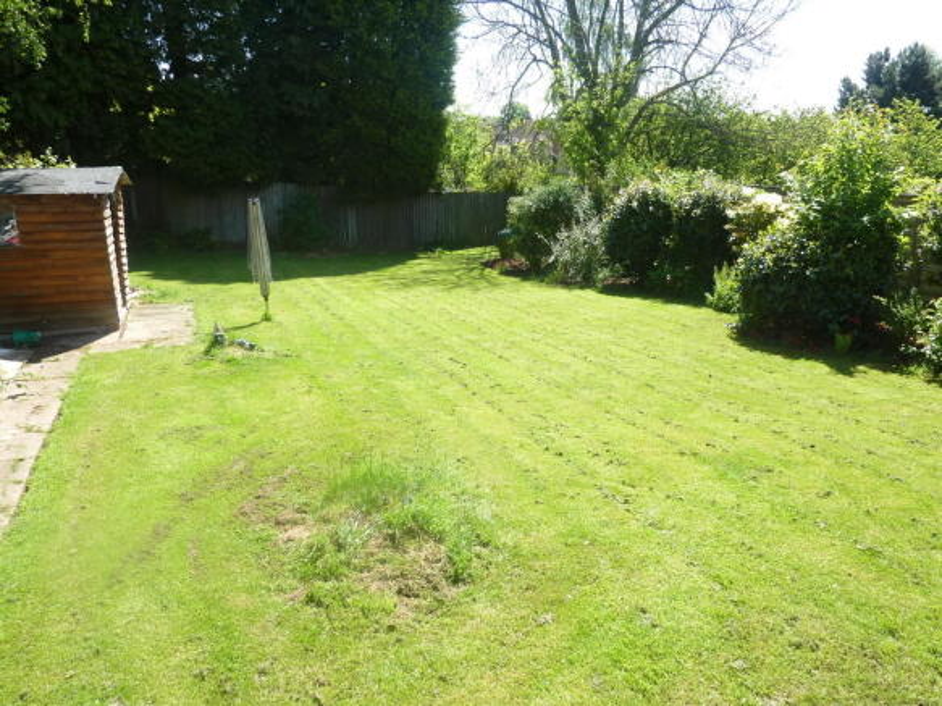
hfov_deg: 69.4
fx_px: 680
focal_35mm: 25
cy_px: 353
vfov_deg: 54.9
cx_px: 471
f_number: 4
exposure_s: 1/200
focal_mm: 4.1
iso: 80
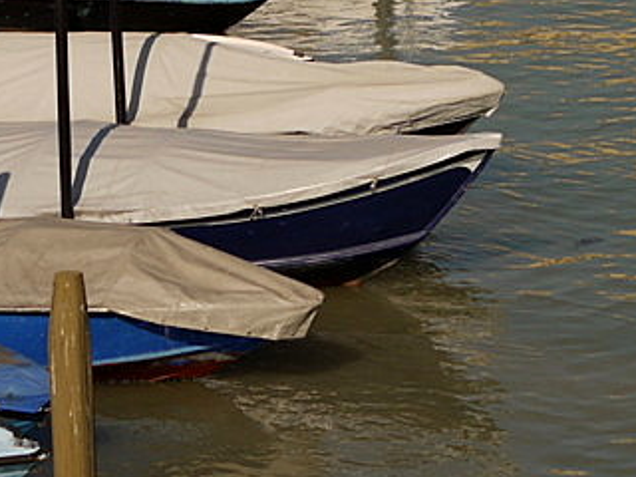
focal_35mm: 208
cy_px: -64
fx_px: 3822
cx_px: 753
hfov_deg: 9.4
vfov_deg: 7.1
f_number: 5.6
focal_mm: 26
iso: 100
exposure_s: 1/1300
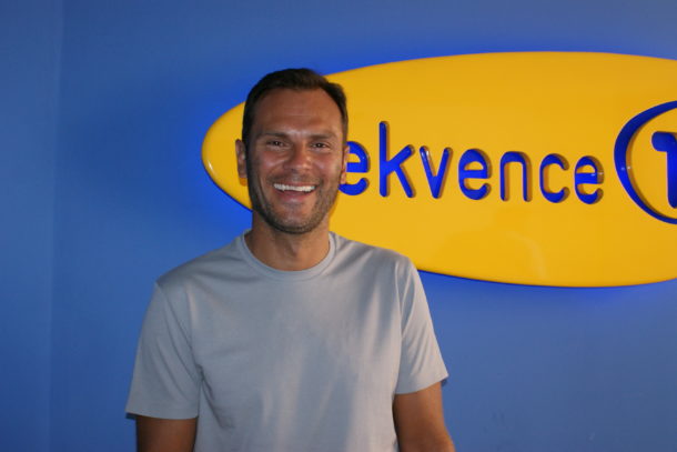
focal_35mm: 42
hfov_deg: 46.4
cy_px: 226
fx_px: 790
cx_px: 338
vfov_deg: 31.9
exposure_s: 1/60
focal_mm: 28
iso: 400
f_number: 5.6
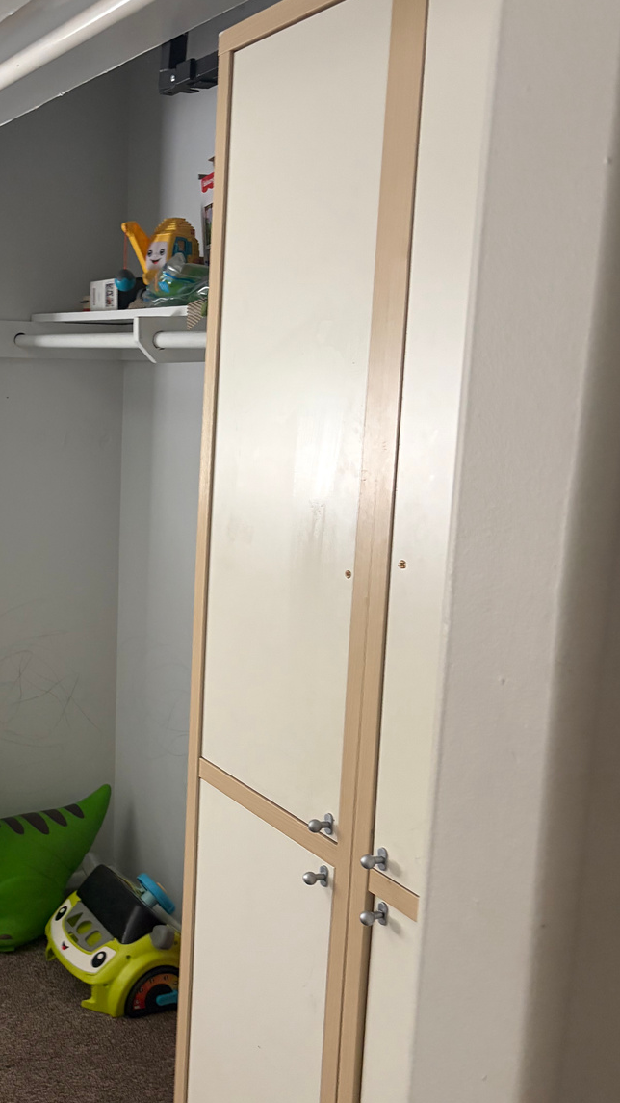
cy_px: 551
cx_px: 74
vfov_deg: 52.8
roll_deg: -1.5
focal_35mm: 38
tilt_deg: -8.3
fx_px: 1111
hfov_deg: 30.0
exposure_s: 1/60
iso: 250
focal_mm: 5.96
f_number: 1.6
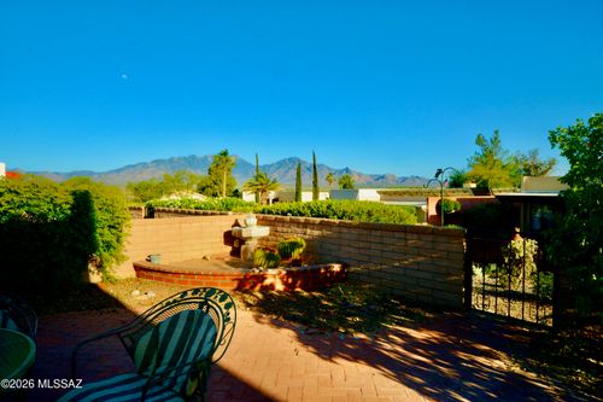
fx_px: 402
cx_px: 302
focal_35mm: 24
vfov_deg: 53.1
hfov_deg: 73.8
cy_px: 201
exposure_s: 1/160
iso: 800
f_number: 25
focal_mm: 24
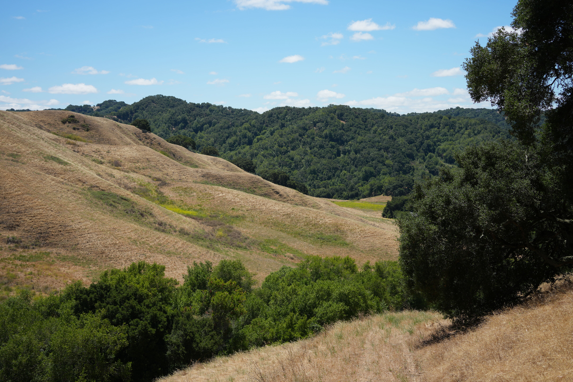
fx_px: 796
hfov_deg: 39.6
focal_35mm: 50
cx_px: 286
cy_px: 191
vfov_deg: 27.0
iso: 160
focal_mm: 50
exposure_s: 1/1250
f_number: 4.5
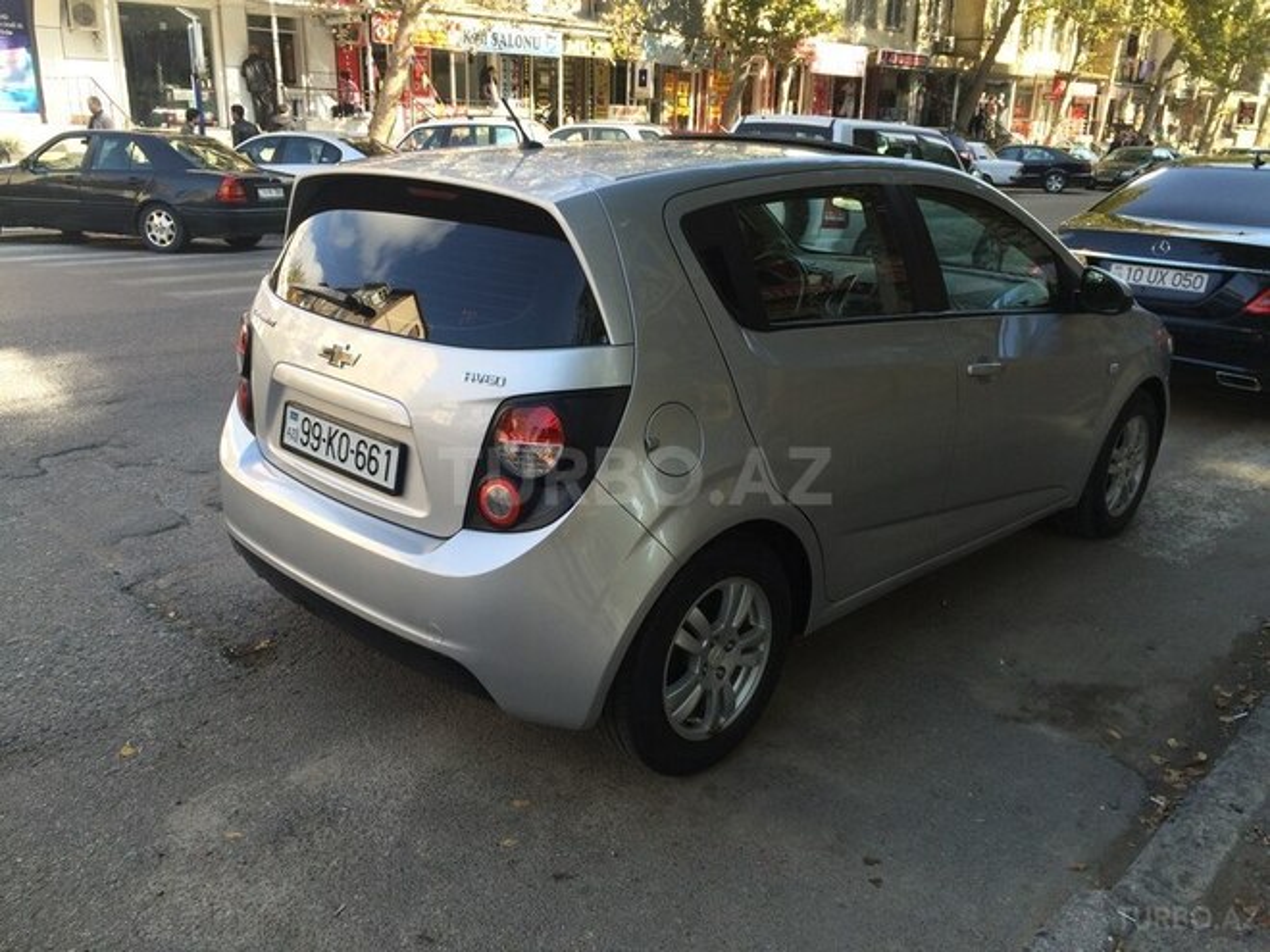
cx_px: 635
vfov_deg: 48.2
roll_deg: -0.7
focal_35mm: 29
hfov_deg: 61.7
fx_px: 1064
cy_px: 476
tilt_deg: -17.4
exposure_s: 1/308
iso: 32
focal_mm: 4.15
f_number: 2.2
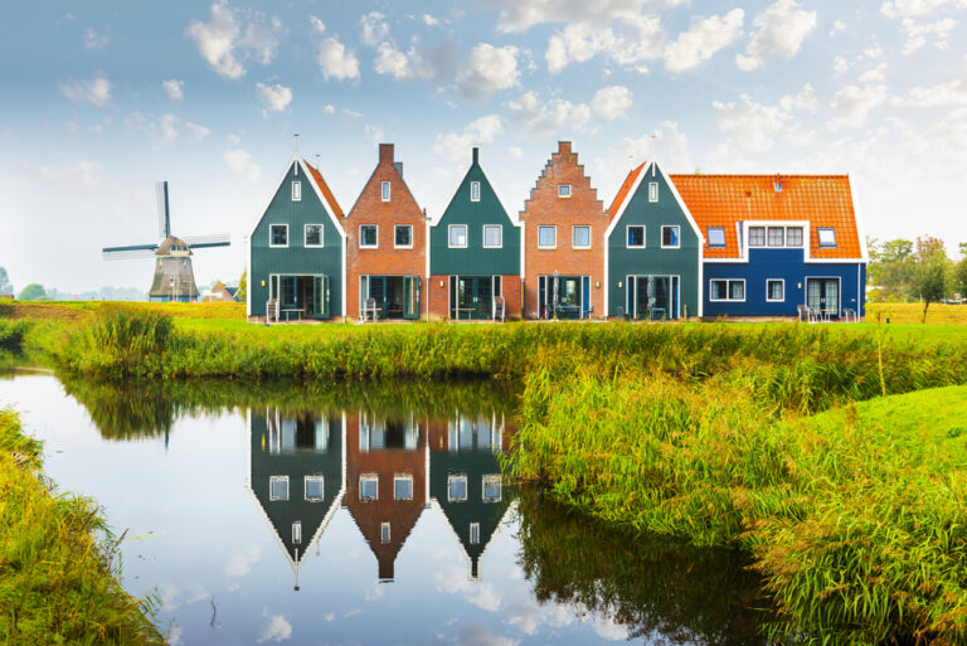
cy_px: 323
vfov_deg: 28.1
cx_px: 484
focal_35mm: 48
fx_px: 1290
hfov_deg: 41.1
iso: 100
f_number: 10
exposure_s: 1/100
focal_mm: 48
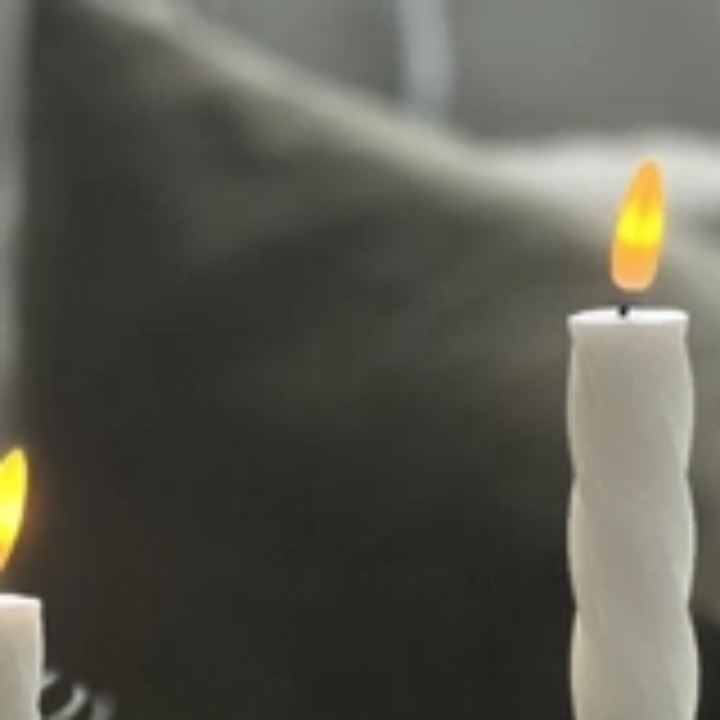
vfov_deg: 6.3
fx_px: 6401
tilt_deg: -14.7
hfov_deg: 6.4
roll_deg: +1.2
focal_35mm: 272
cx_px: 320
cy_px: 1220
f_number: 2.8
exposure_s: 1/69
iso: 250
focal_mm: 9
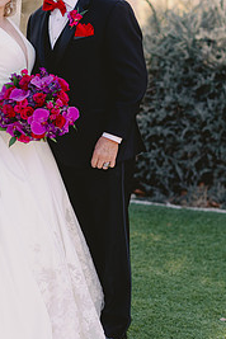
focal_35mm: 143
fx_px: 1346
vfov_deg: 14.3
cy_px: 161
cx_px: 41
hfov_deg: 9.6
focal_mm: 85
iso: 80
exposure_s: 1/320
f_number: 2.5
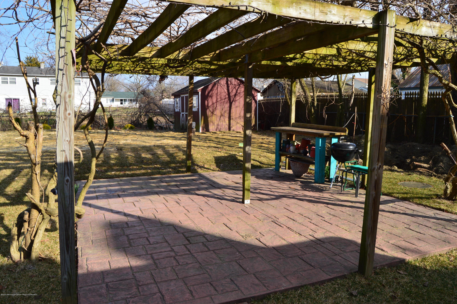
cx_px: 228
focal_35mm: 27
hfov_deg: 67.4
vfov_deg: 47.8
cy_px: 152
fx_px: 342
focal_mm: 18
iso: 400
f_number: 11
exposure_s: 1/400
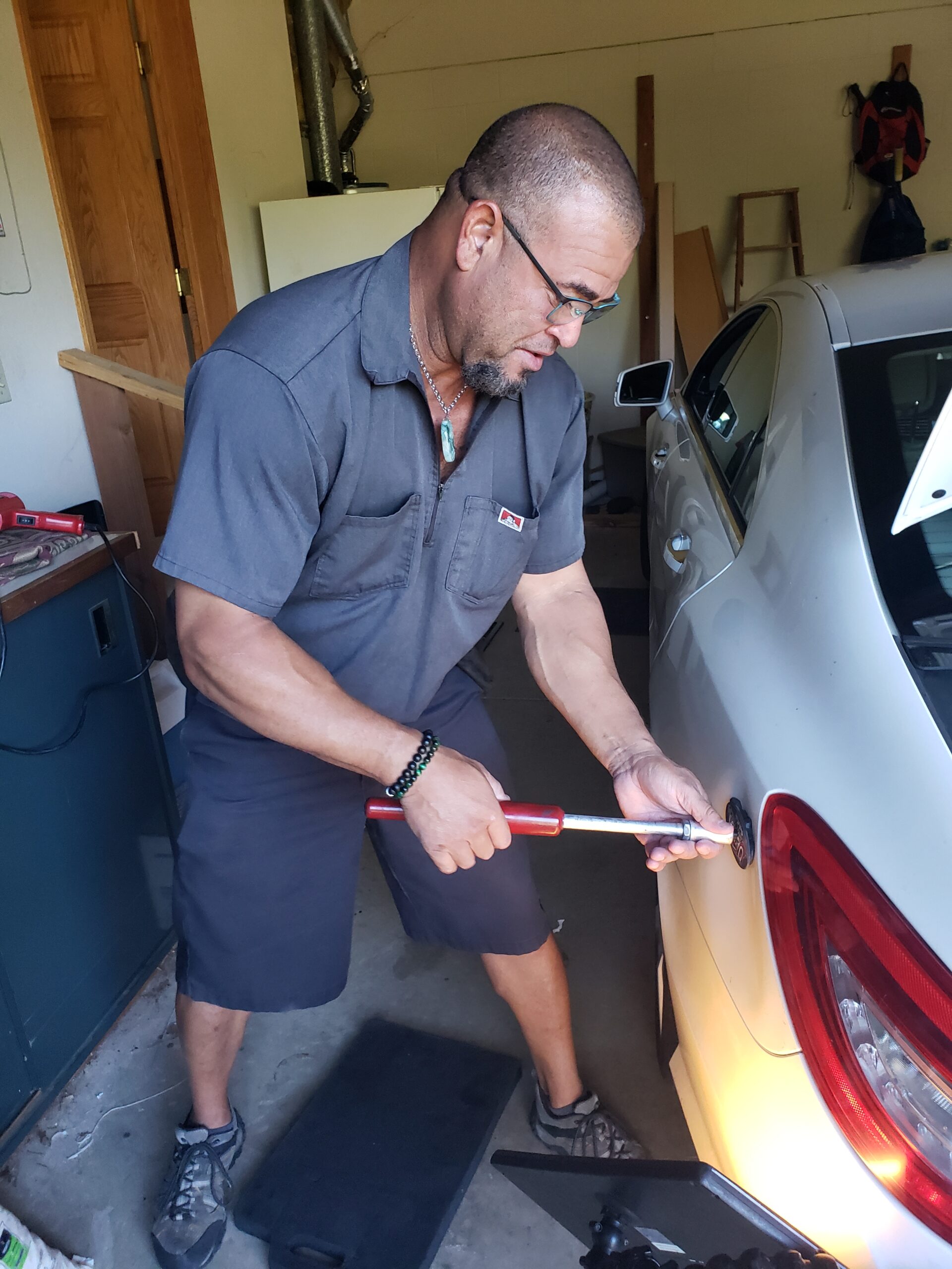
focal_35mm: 26
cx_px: 476
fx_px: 953
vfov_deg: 67.3
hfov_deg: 53.1
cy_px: 634
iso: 320
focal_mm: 4.3
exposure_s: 1/60
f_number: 2.4
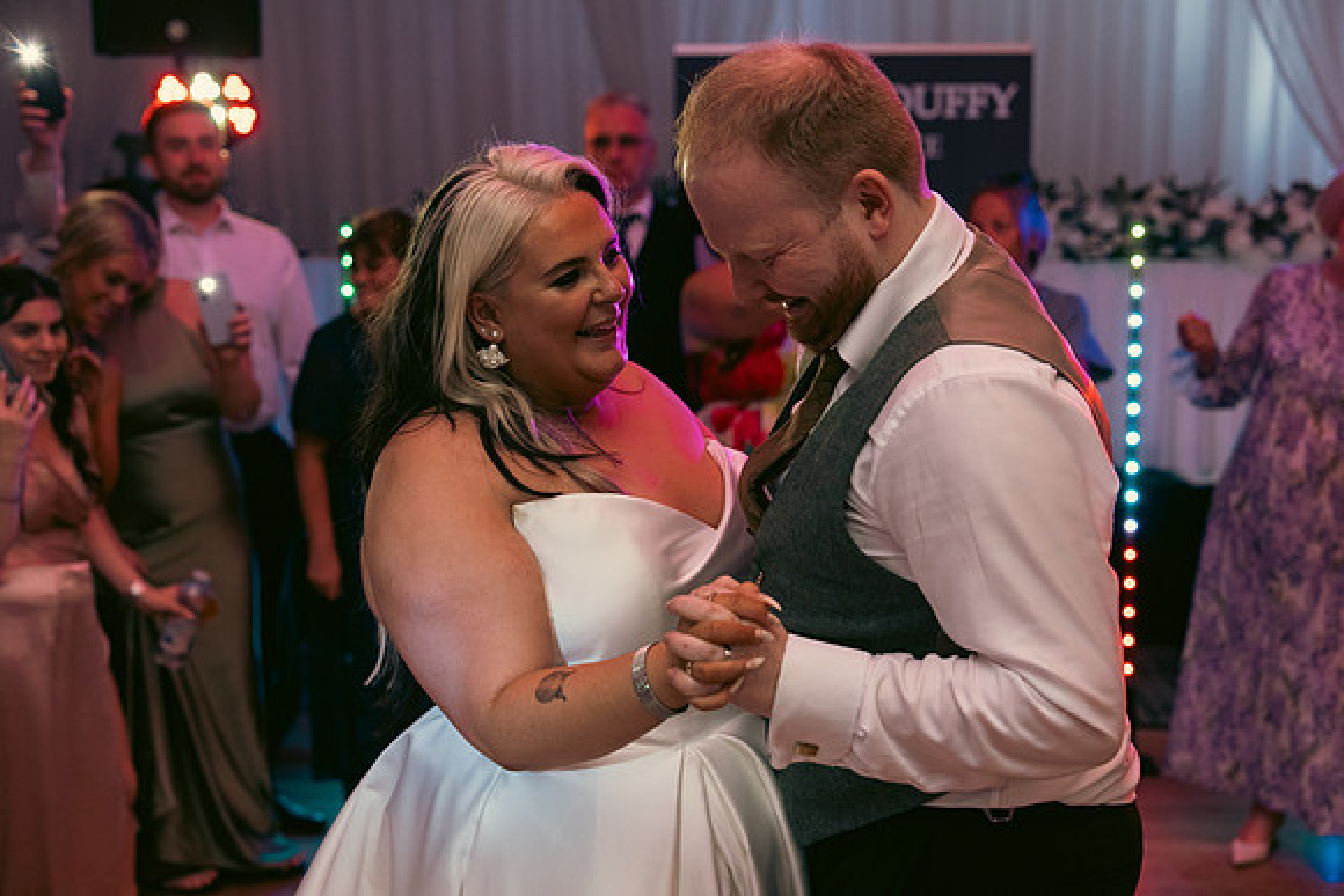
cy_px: 448
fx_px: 1979
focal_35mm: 53
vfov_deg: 25.5
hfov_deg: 37.5
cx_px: 672
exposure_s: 1/160
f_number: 3.5
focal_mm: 53
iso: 2500
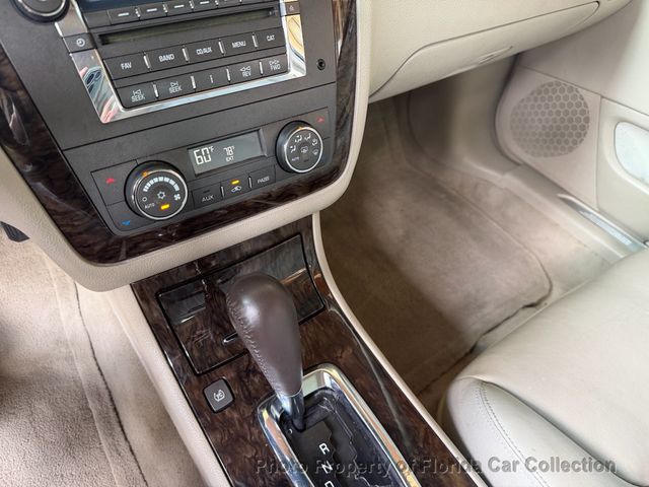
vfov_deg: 56.8
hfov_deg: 71.6
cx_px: 324
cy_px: 244
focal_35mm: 24
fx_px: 450
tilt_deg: -45.4
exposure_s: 1/105
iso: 200
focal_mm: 6.76
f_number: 1.78
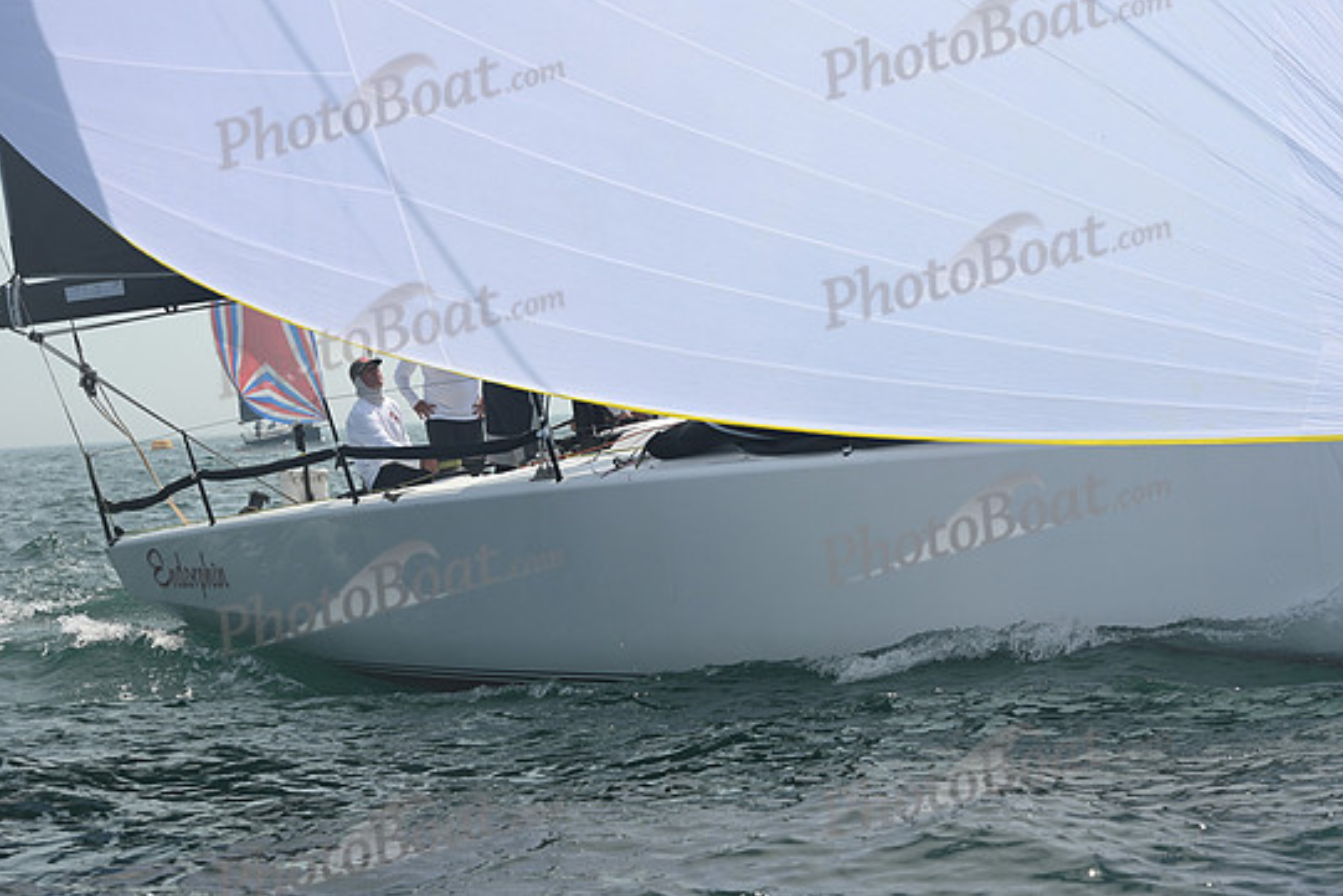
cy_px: 428
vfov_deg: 13.0
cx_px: 695
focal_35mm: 105
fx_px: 3918
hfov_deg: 19.5
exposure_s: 1/1250
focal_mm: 98
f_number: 9
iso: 320
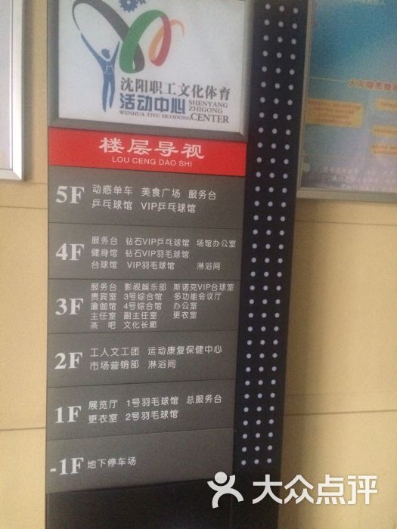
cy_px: 264
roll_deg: -2.1
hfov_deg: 48.2
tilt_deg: -8.0
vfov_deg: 61.7
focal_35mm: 29
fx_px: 443
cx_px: 198
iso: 640
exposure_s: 1/17
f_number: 2.2
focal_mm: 4.15
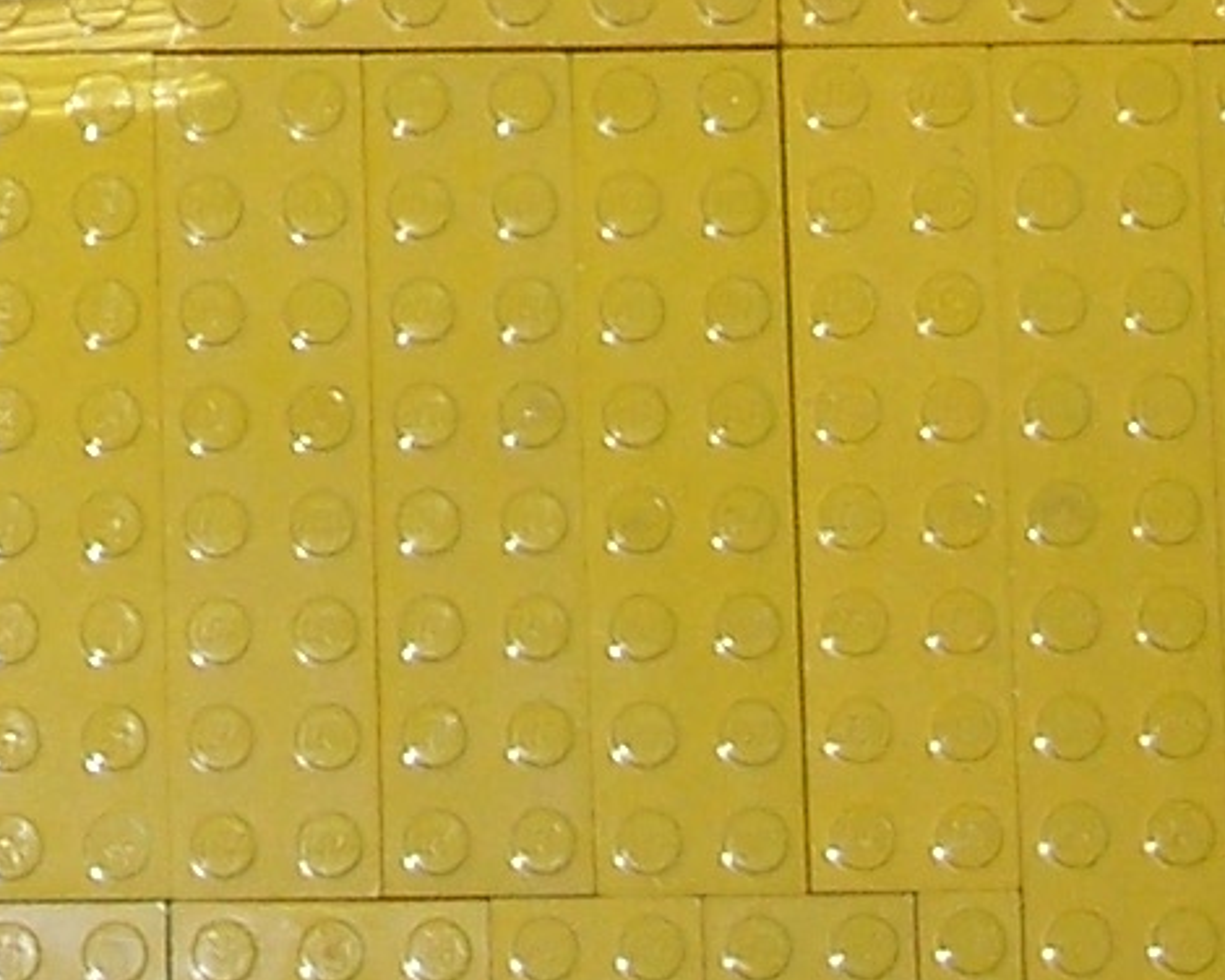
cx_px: -774
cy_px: -1165
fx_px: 9100
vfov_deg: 6.0
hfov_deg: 7.5
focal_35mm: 251
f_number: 2.8
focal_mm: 7.8
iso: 125
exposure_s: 1/60
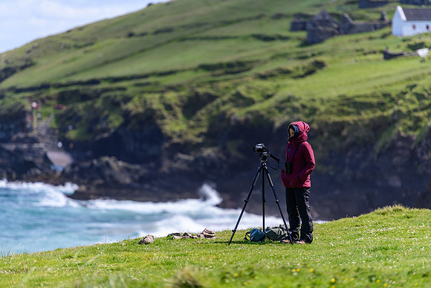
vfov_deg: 7.0
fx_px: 2335
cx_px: 216
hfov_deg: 10.5
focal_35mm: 195
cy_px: 144
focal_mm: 195
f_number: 2.8
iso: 100
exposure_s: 1/1250
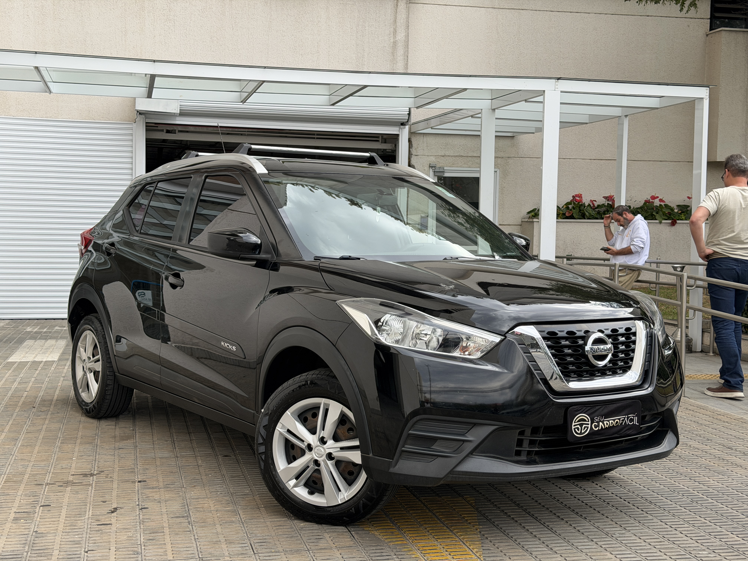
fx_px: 1037
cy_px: 280
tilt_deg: -4.6
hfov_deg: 39.7
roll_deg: -0.9
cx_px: 374
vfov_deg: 30.3
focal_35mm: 48
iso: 64
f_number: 1.78
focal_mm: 6.76
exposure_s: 1/885
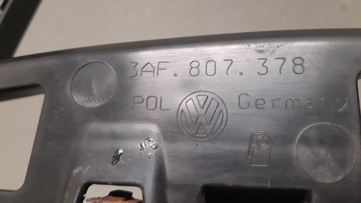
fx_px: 278
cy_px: 75
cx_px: 180
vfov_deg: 39.9
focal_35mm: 29
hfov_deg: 66.1
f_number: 1.7
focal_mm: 3.93
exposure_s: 1/50
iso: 250
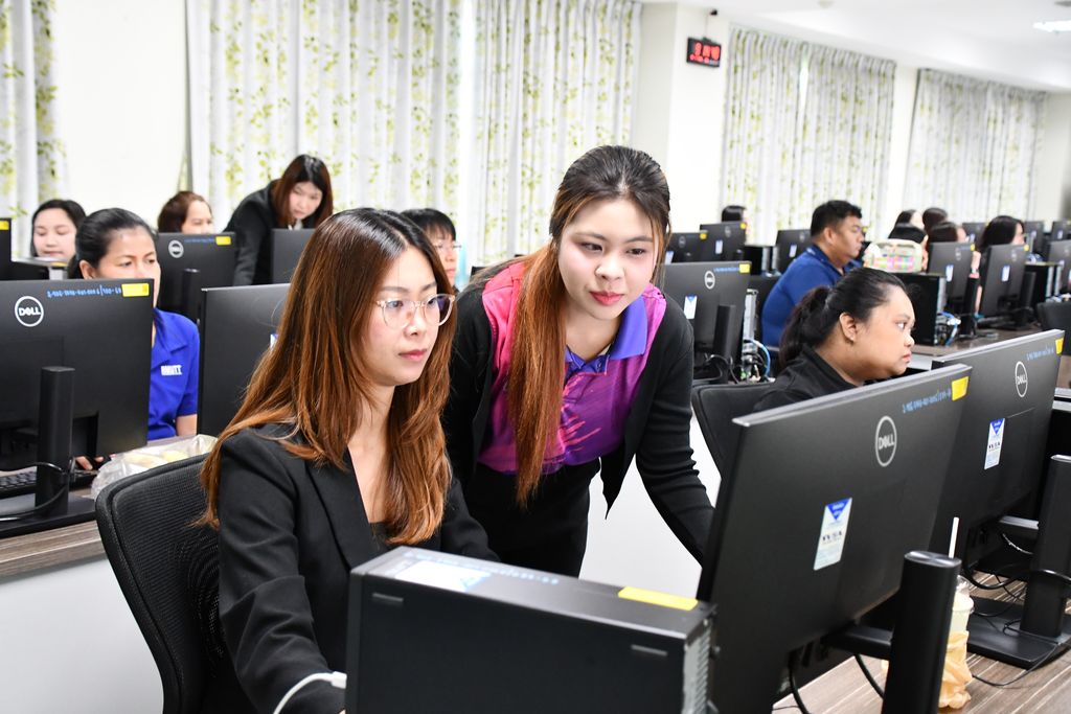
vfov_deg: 29.9
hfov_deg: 43.6
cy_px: 357
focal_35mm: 45
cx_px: 536
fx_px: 1339
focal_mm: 30
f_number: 4
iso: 3200
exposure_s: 1/60
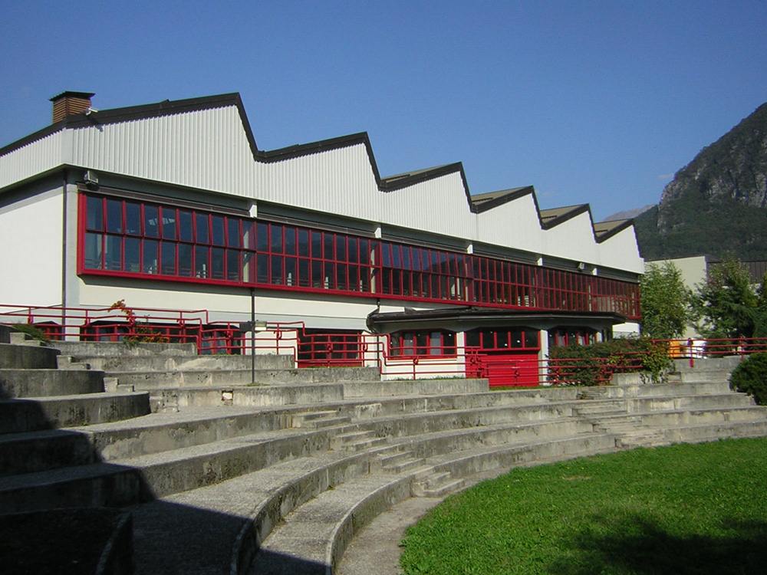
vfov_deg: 39.7
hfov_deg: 51.4
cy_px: 288
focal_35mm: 36
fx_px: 798
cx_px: 384
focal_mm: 4.7
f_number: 5.2
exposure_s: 1/471
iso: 50
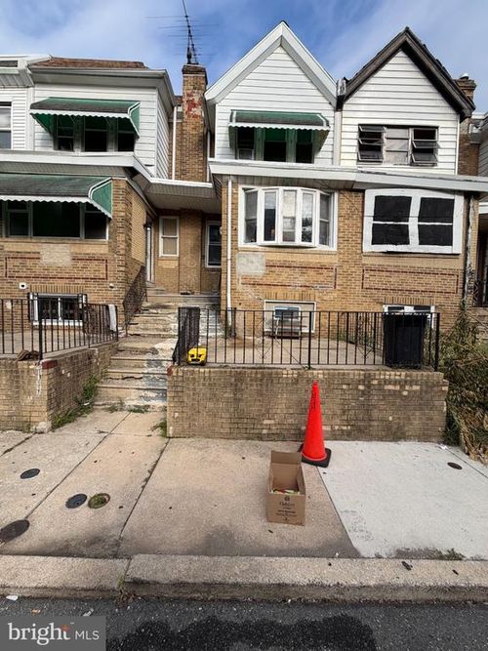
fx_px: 263
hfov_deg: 85.7
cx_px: 244
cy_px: 326
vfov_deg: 102.1
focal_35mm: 14
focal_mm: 2.22
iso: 32
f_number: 2.2
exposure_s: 1/770
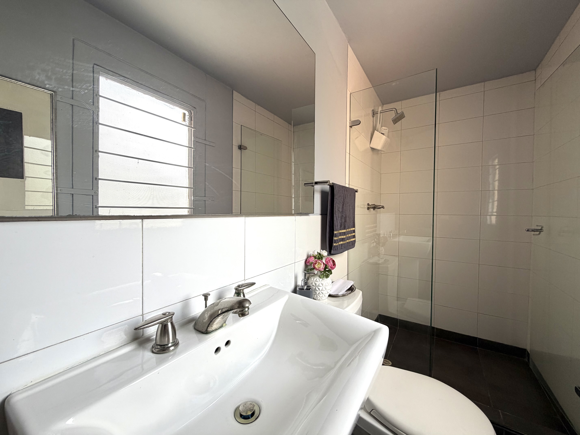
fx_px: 235
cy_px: 218
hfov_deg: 102.1
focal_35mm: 14
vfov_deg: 85.7
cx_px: 290
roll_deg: +0.2
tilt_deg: -1.2
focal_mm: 2.22
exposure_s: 1/121
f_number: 2.2
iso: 64
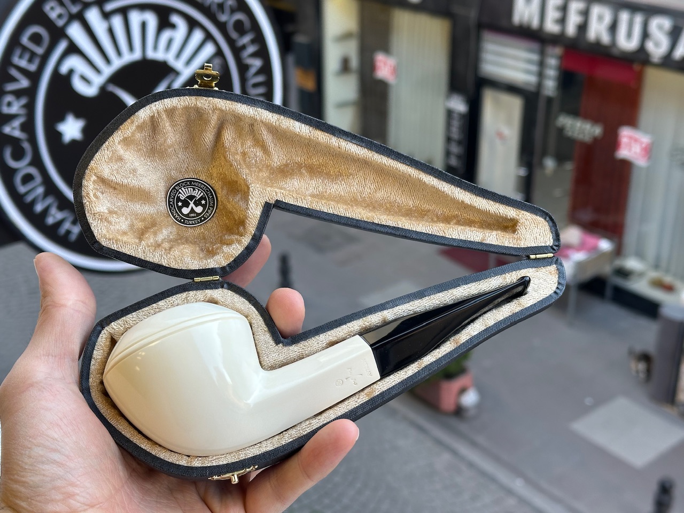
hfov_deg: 39.7
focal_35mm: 48
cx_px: 342
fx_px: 948
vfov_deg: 30.3
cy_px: 256
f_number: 1.78
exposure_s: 1/147
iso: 50
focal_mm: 6.86
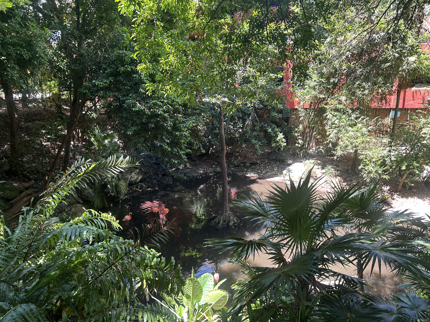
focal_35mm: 26
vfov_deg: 53.1
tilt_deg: -14.4
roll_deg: +2.4
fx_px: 323
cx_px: 215
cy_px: 161
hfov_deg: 67.3
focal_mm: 5.7
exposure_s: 1/121
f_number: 1.5
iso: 50
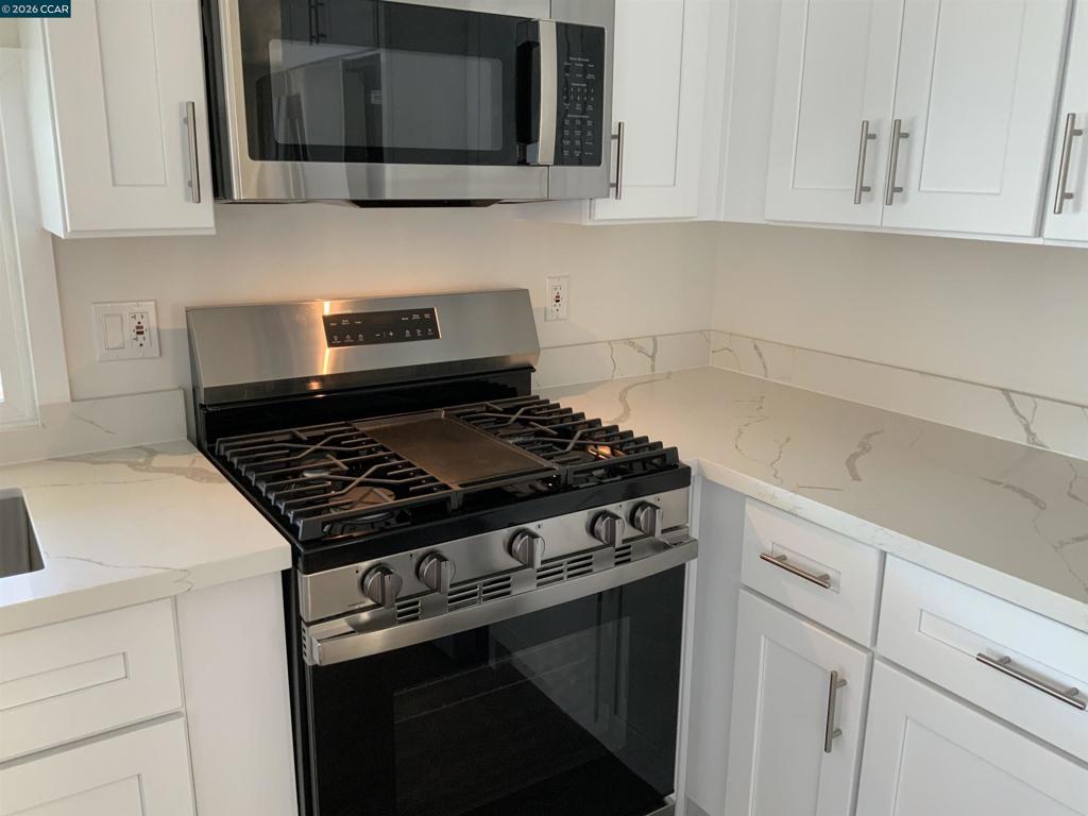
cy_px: 408
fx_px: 911
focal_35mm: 29
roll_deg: -0.1
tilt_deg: -15.1
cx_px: 544
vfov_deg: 48.2
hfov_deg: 61.7
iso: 125
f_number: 1.8
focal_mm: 3
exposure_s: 1/60
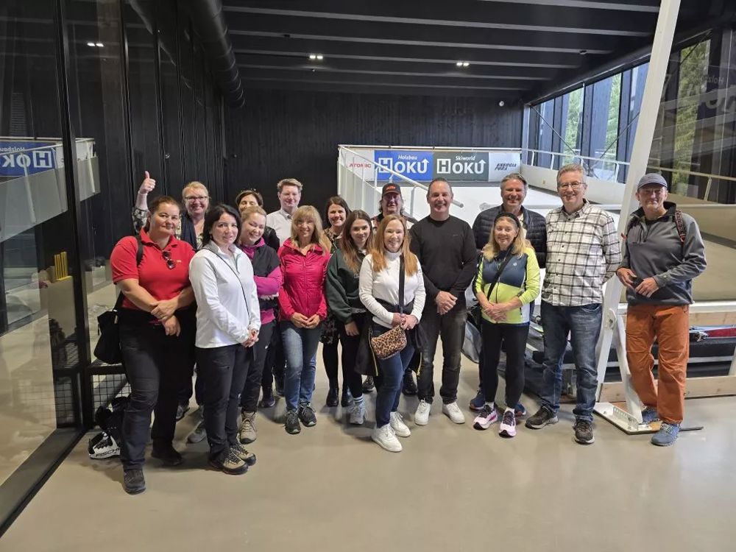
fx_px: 489
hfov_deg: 73.9
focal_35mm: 23
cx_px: 368
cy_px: 276
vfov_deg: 58.9
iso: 160
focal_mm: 6.3
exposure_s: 1/100
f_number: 1.7
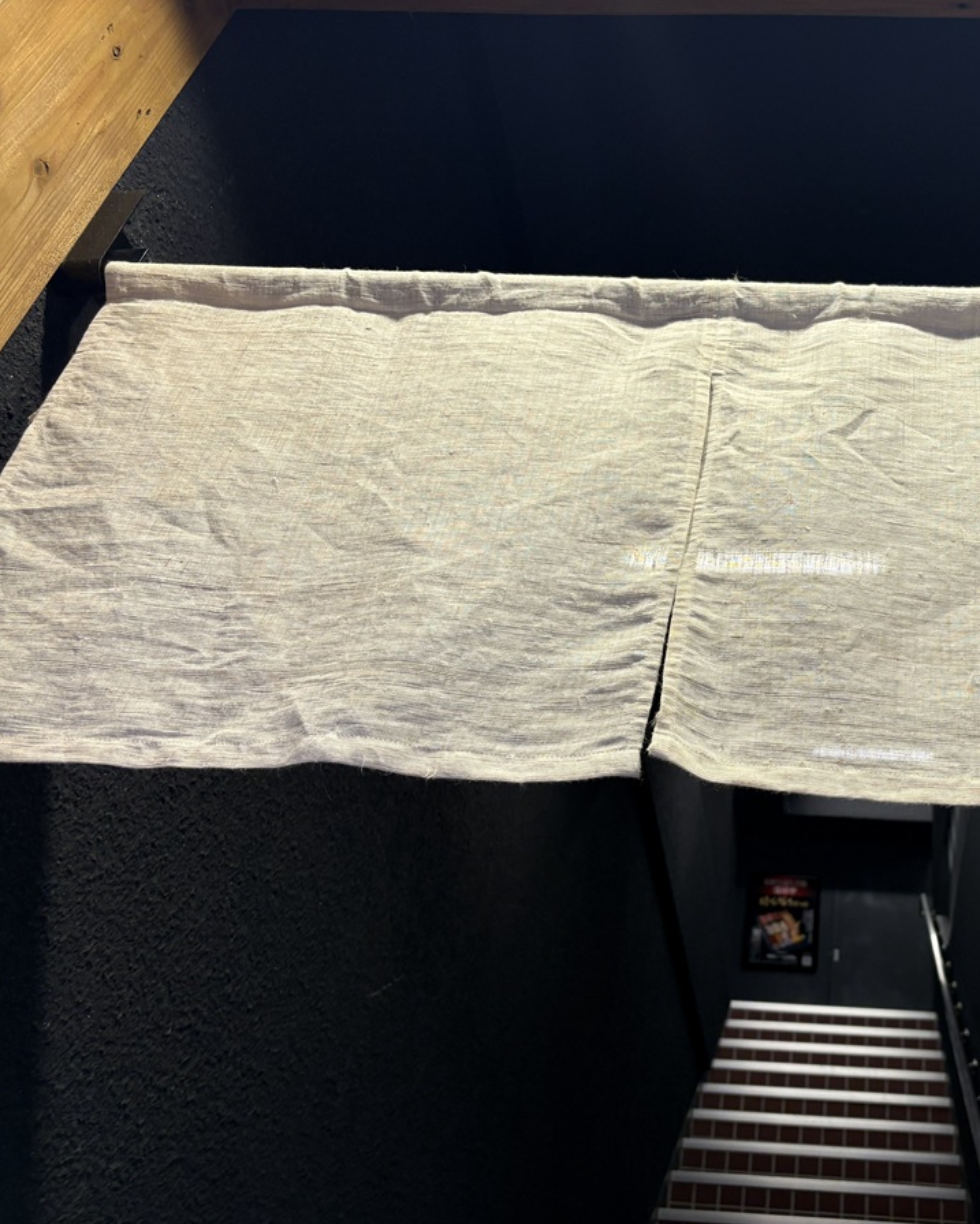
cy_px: 613
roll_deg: -4.6
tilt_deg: +39.7
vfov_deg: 52.8
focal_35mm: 34
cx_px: 780
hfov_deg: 41.5
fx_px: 1232
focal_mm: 5.96
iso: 64
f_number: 1.6
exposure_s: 1/100
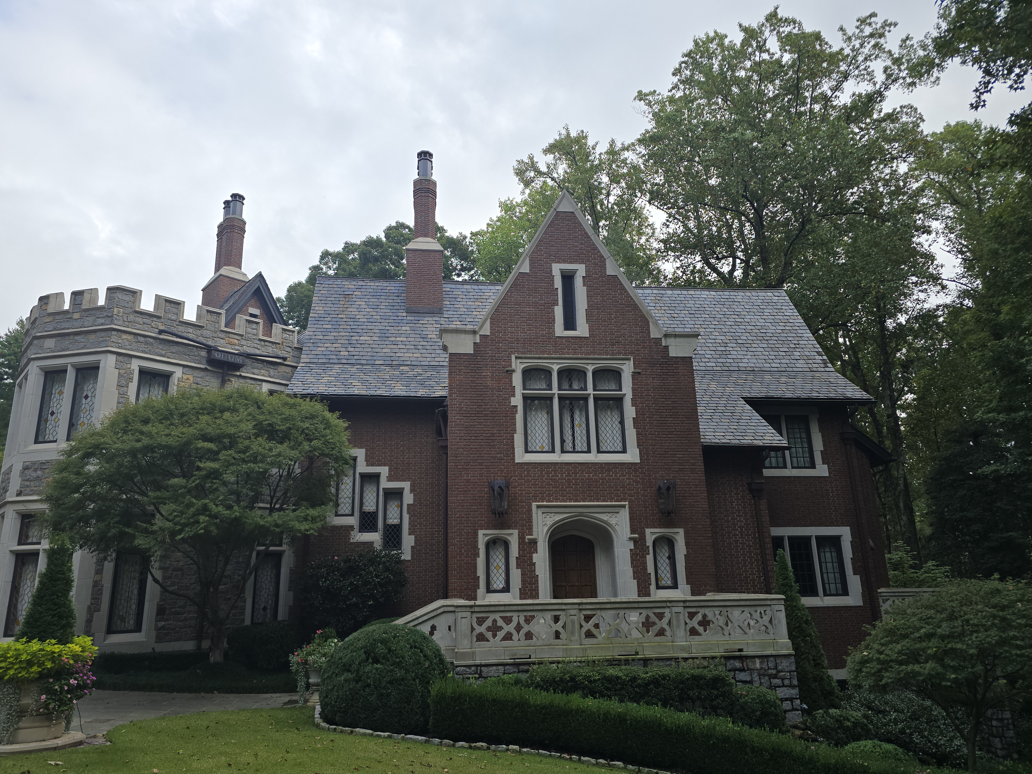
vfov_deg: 58.9
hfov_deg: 73.9
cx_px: 516
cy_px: 387
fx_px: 686
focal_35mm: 23
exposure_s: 1/369
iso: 12
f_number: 1.7
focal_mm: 6.3
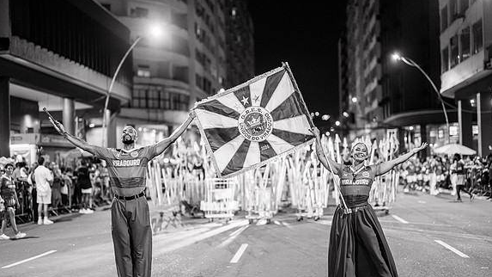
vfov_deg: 22.6
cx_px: 244
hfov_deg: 39.2
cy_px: 156
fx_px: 691
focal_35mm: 53
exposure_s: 1/320
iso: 2500
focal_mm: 50
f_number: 1.2
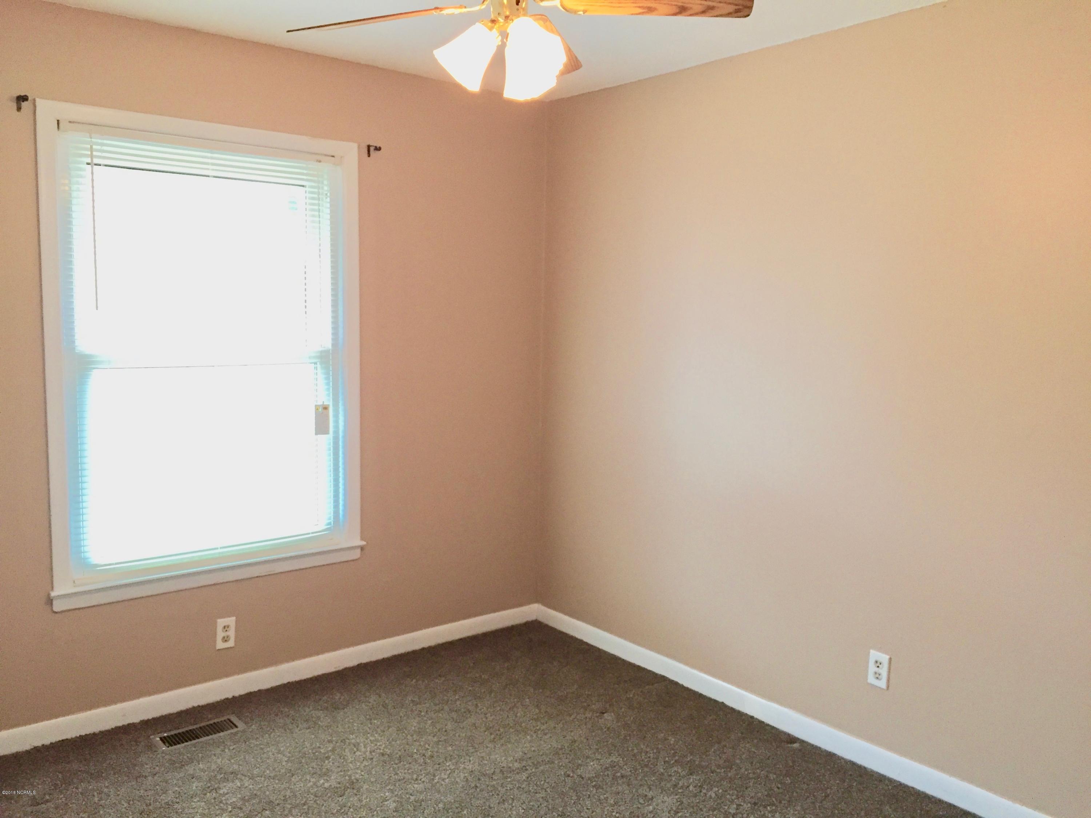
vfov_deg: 48.2
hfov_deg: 61.7
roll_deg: -1.2
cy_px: 409
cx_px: 546
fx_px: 914
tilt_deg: -5.0
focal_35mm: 29
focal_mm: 4.15
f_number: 2.2
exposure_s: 1/30
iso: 160
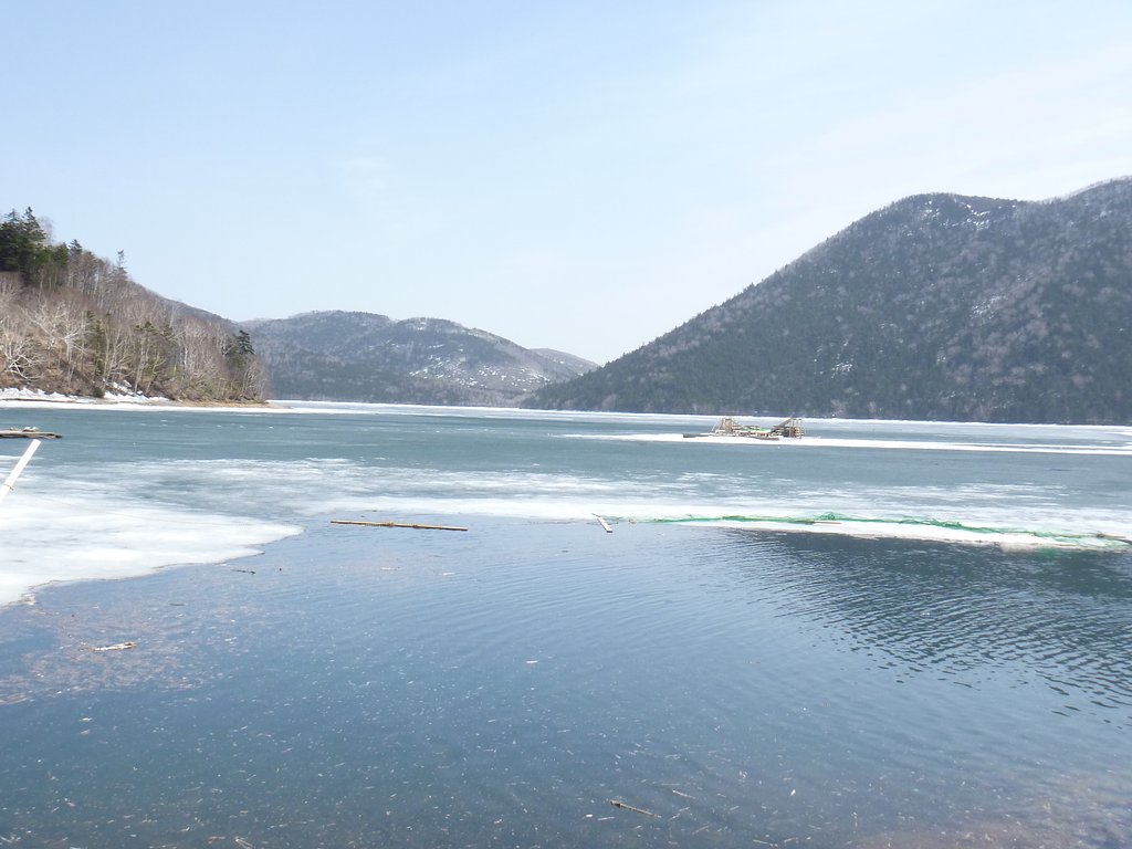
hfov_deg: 52.6
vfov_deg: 40.7
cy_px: 424
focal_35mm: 35
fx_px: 1145
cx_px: 566
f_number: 5.6
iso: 200
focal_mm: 6.3
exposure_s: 1/500
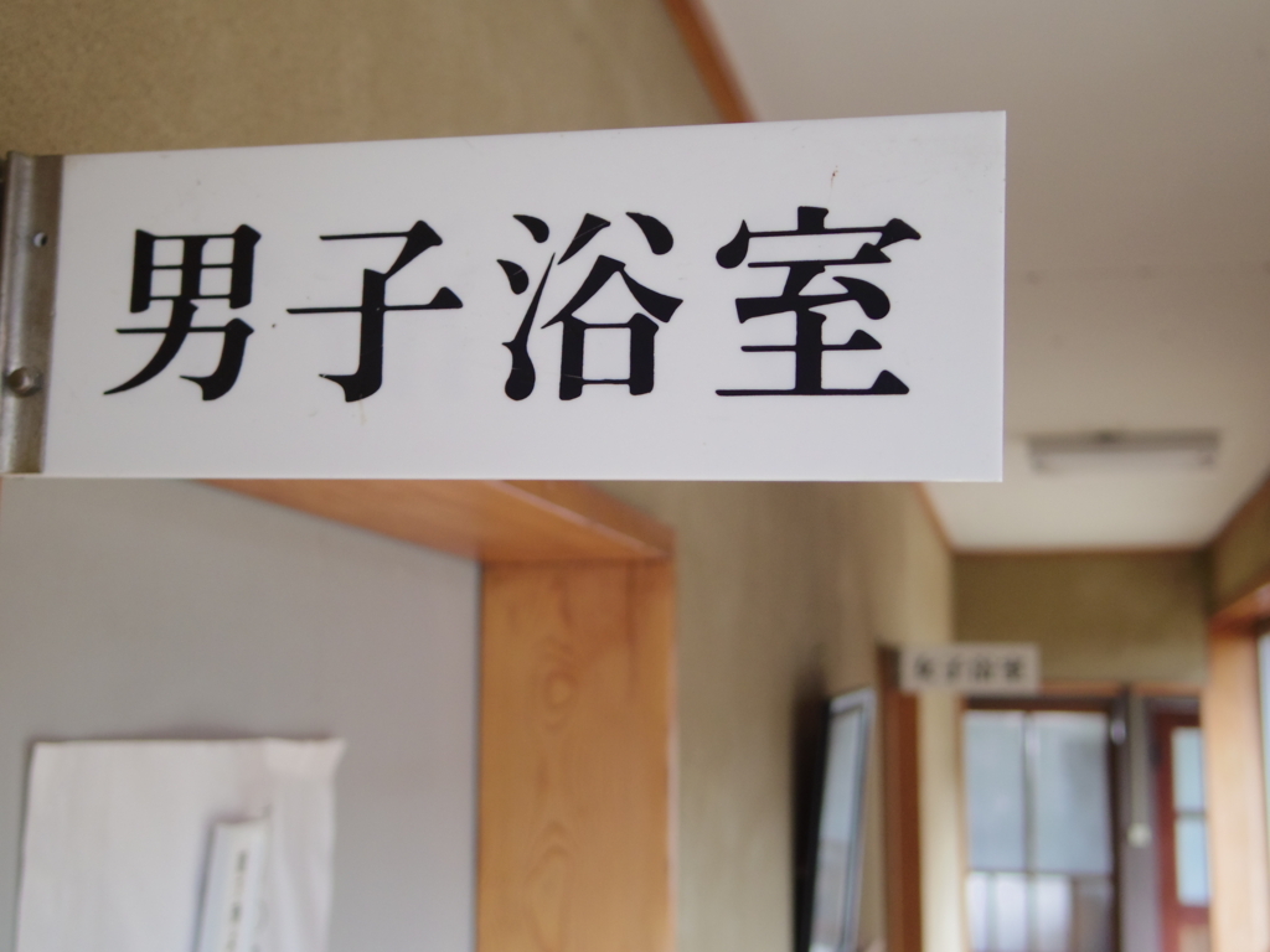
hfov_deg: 40.4
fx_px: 1724
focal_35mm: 47
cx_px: 635
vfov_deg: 30.9
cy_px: 476
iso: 250
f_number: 1.9
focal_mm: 8.5
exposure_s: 1/30
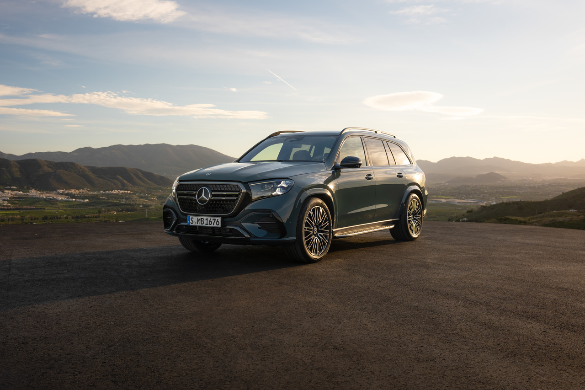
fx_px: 569
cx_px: 292
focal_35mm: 35
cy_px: 195
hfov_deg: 54.4
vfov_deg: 37.8
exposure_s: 1/250
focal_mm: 35
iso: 100
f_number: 5
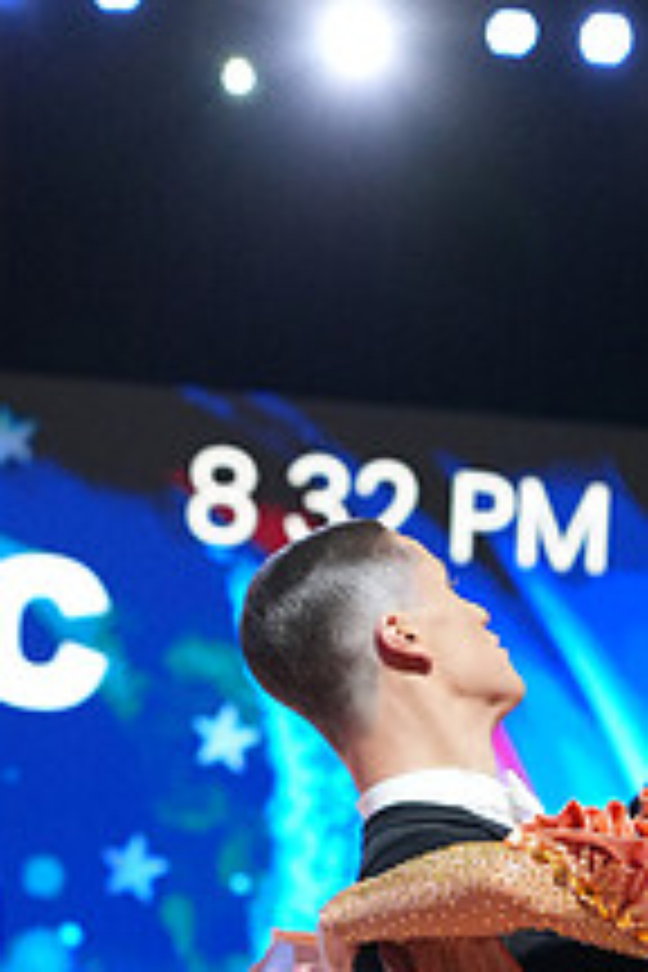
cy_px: 1233
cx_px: 682
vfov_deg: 10.3
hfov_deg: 7.0
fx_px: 5292
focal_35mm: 196
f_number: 4
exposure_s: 1/320
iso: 2500
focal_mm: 73
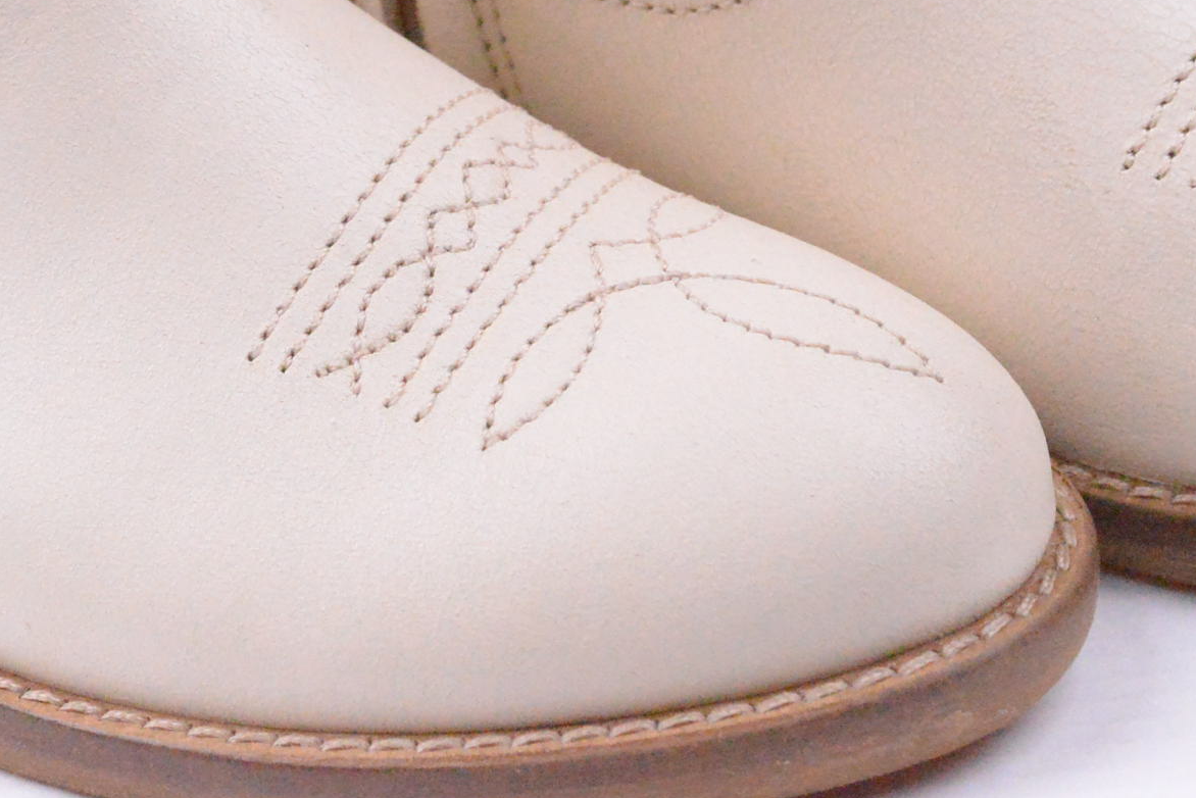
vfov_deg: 8.8
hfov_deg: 13.2
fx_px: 5117
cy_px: -174
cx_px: 63
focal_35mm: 154
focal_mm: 60
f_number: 11
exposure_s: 1/4000
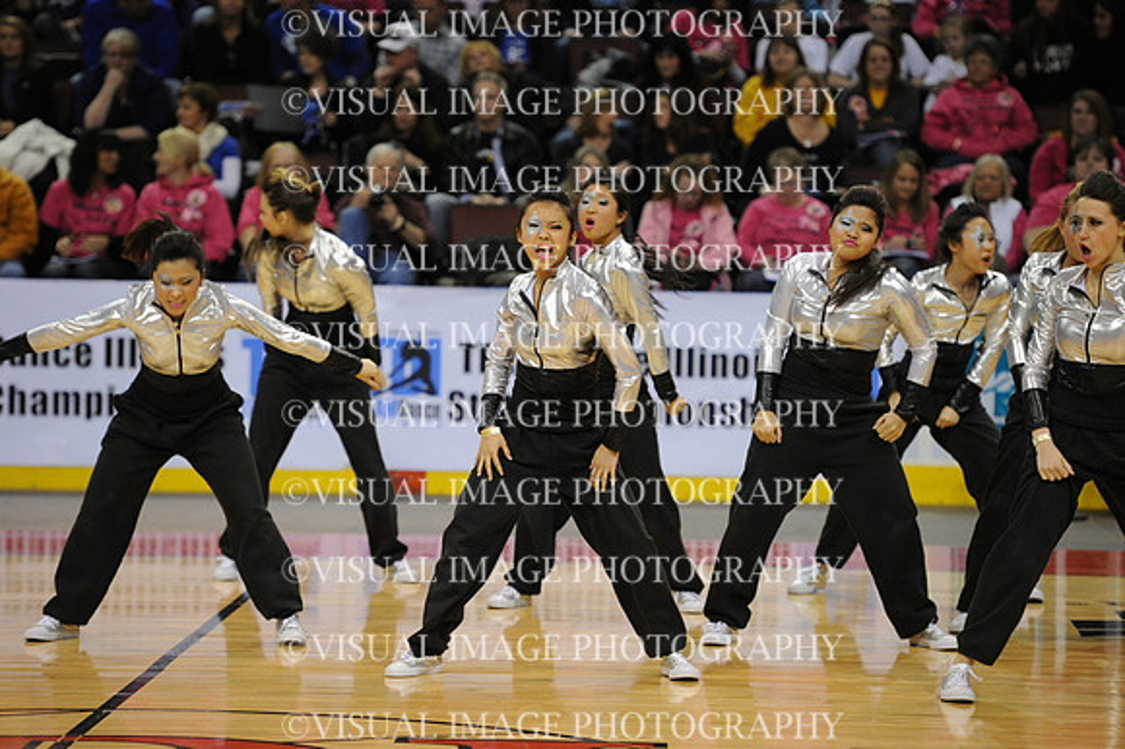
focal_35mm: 170
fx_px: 5309
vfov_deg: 8.1
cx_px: 562
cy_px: 374
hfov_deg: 12.1
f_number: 3.2
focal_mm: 170
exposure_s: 1/640
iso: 5000
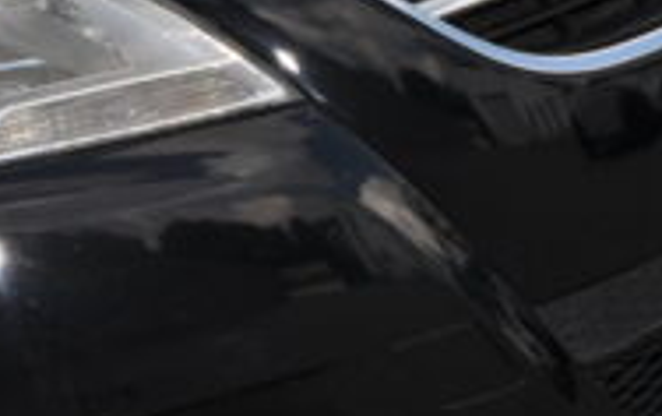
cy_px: 69
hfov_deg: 12.2
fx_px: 3082
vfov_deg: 7.7
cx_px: 229
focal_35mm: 171
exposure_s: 1/200
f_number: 14
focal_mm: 35
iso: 200
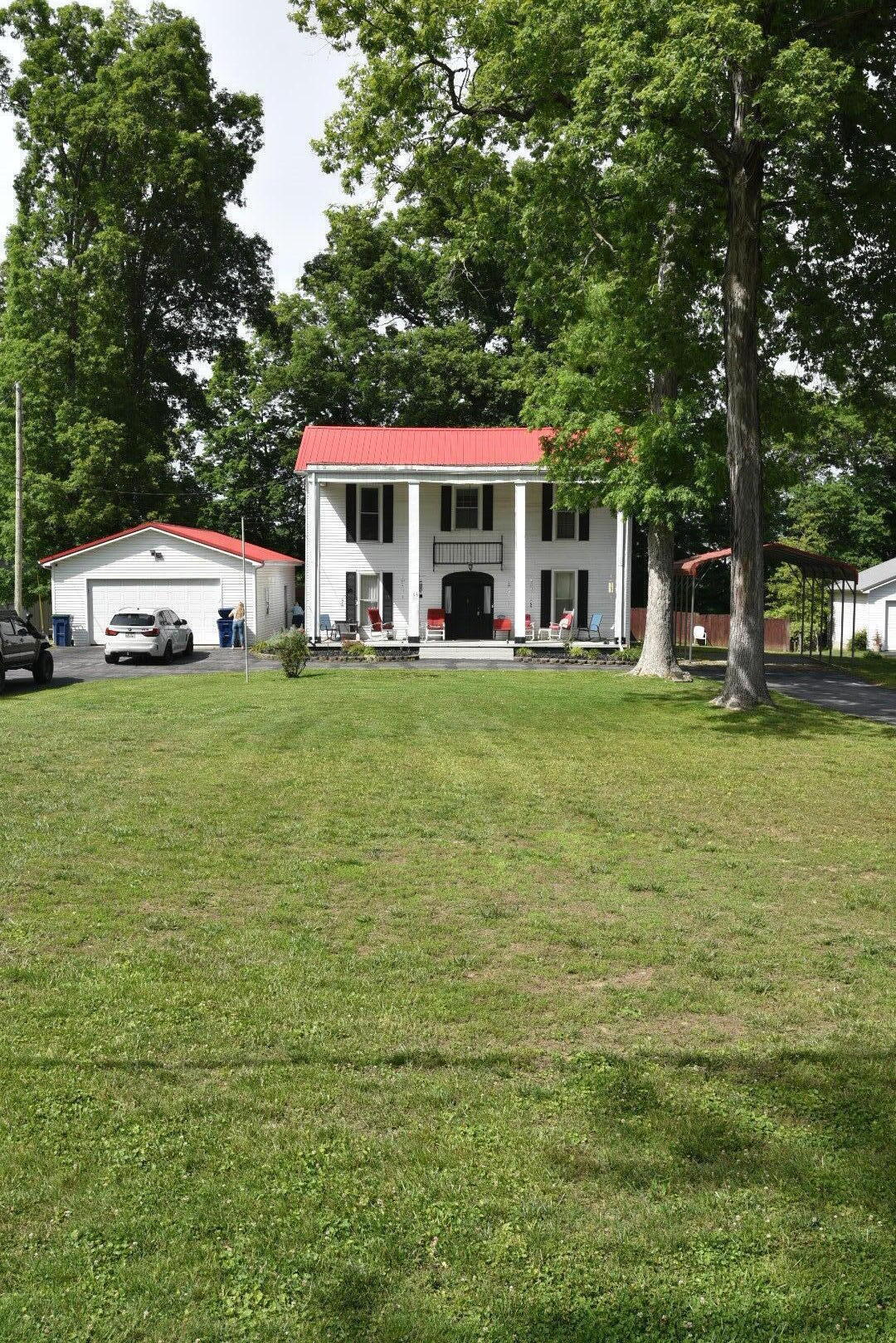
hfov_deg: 37.9
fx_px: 1307
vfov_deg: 54.4
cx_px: 448
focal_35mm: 35
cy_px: 672
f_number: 9
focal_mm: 35
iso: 200
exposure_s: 1/320
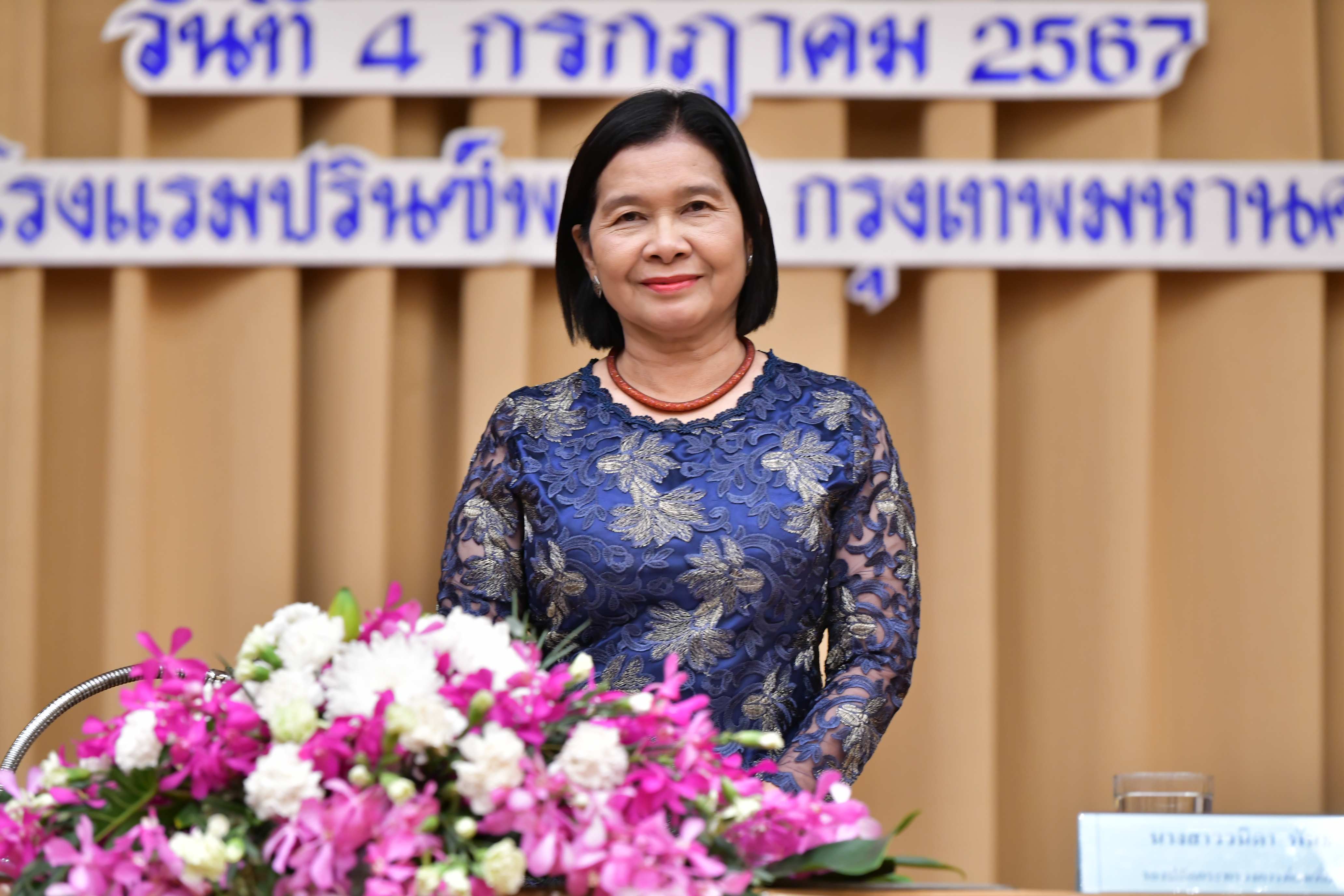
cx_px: 672
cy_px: 448
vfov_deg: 7.4
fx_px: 6906
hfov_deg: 11.1
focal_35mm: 185
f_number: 4
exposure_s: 1/100
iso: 2000
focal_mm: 185
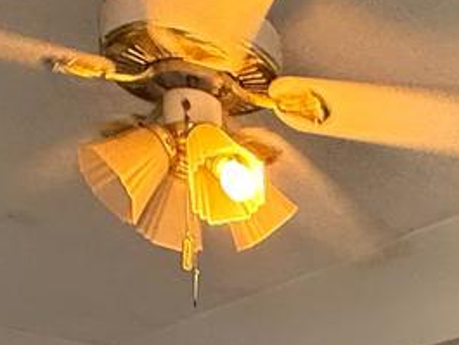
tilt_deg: -7.5
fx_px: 1008
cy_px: 747
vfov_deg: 14.8
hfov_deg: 24.1
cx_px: 494
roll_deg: -1.3
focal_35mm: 76
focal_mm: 2.22
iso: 320
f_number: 2.2
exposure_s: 1/85
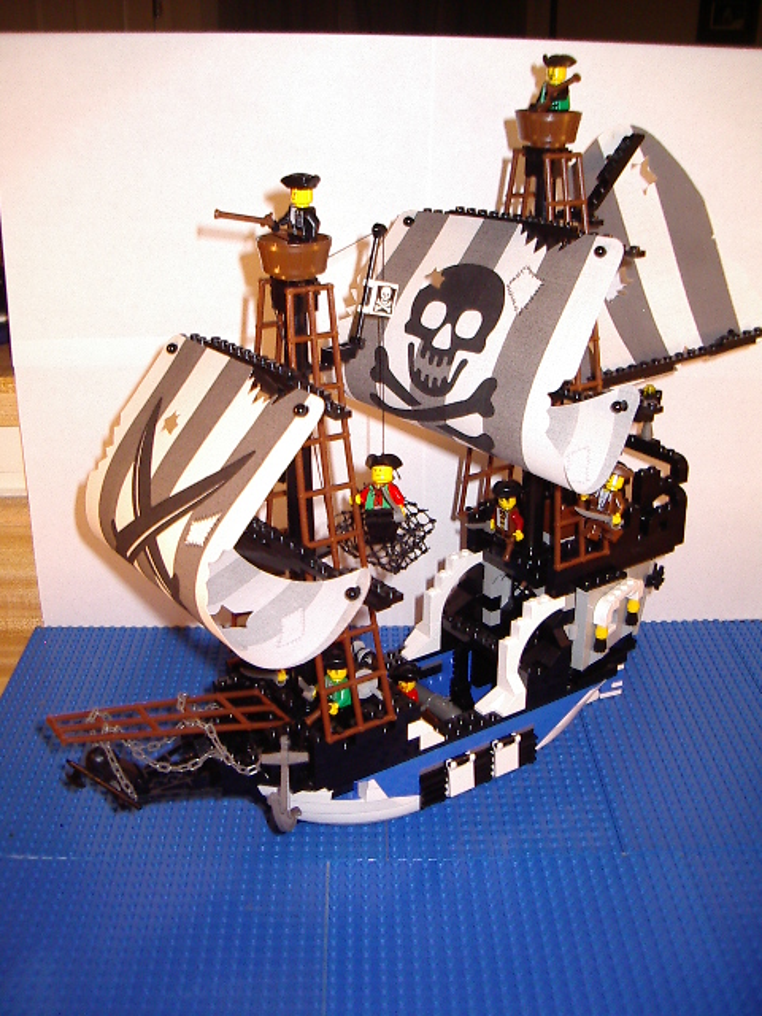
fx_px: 1115
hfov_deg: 37.7
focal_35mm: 38
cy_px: 508
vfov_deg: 49.0
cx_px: 381
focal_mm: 5.8
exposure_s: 1/60
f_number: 2.6
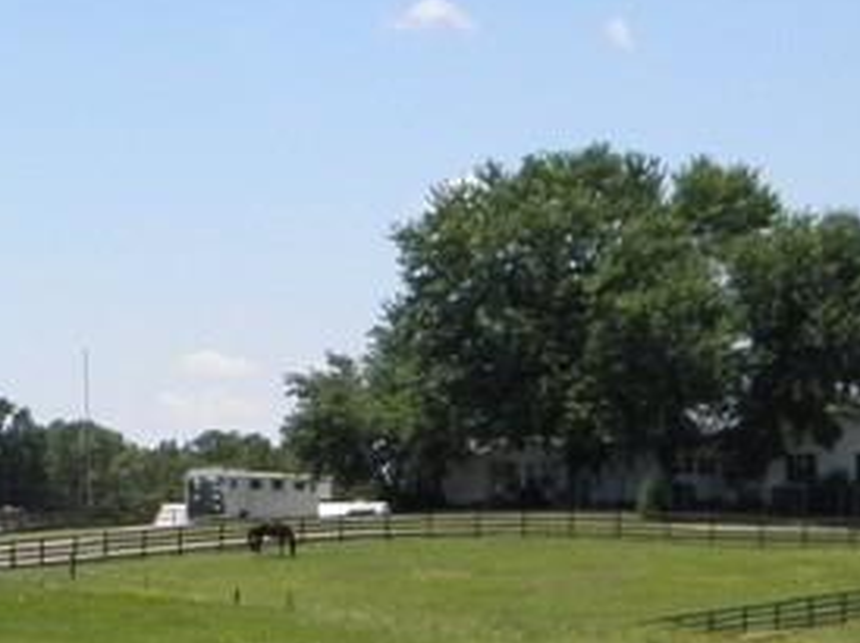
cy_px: 781
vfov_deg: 10.0
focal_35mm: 146
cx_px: 19
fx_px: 3624
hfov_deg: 13.4
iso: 125
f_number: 7.6
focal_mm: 7.1
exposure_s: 1/250
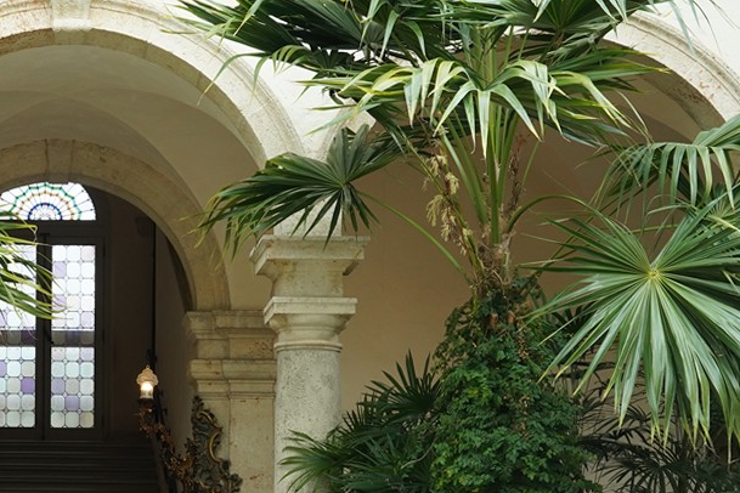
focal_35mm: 92
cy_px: 393
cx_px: -9
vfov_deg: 14.8
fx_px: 1891
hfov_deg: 21.3
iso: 640
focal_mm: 28
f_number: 11
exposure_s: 1/80
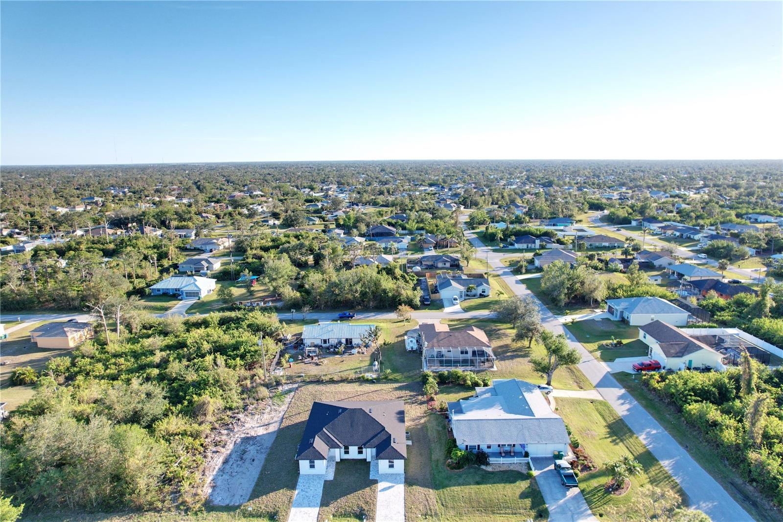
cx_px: 392
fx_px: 478
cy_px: 261
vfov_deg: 57.2
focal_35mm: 22
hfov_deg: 78.6
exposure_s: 1/1250
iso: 100
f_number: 2.8
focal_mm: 8.38
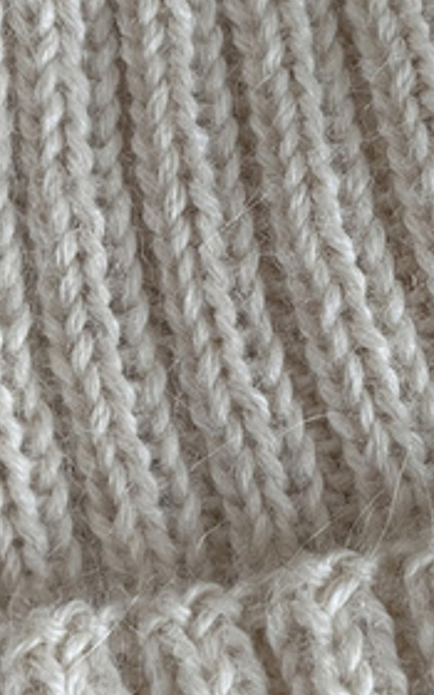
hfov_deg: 11.1
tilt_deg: -83.8
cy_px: 340
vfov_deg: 17.7
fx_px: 2233
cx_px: 350
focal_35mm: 118
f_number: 1.5
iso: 64
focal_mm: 5.7
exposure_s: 1/121
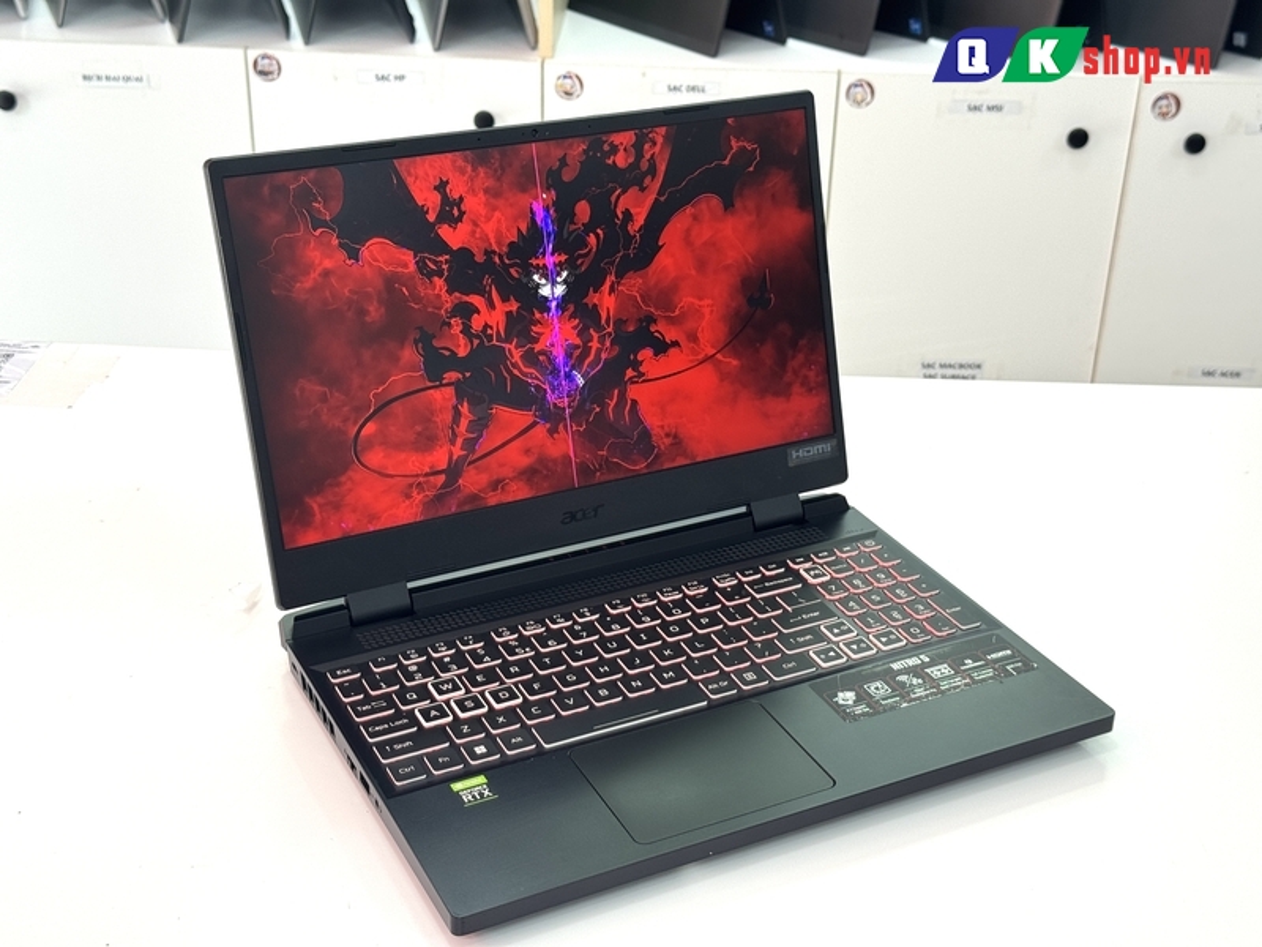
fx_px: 1750
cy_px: 474
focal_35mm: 48
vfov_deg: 30.3
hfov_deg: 39.7
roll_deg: -0.4
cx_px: 631
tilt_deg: -27.4
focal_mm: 6.76
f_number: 1.78
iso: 64
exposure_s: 1/121
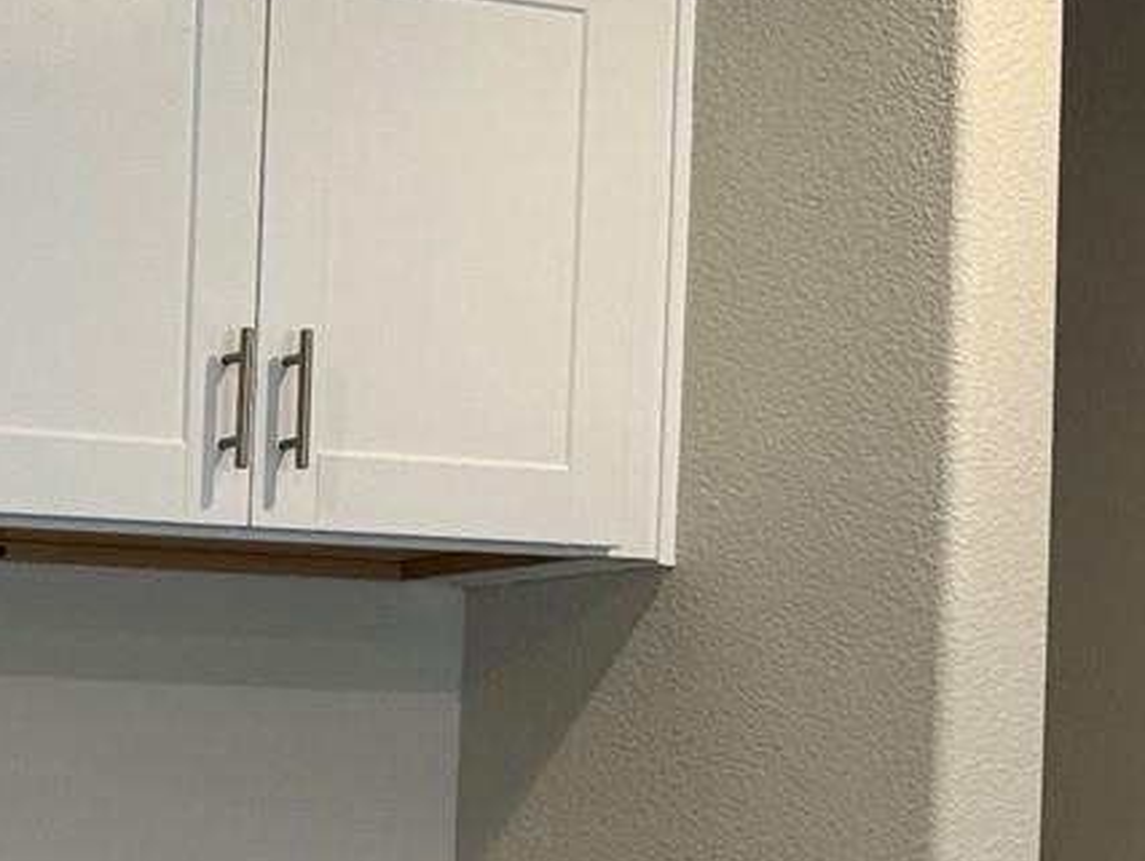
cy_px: 1183
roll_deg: -0.4
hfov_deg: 15.7
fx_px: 3807
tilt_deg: -4.9
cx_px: -568
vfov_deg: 12.4
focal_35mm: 115
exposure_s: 1/120
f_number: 1.78
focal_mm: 6.76
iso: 125
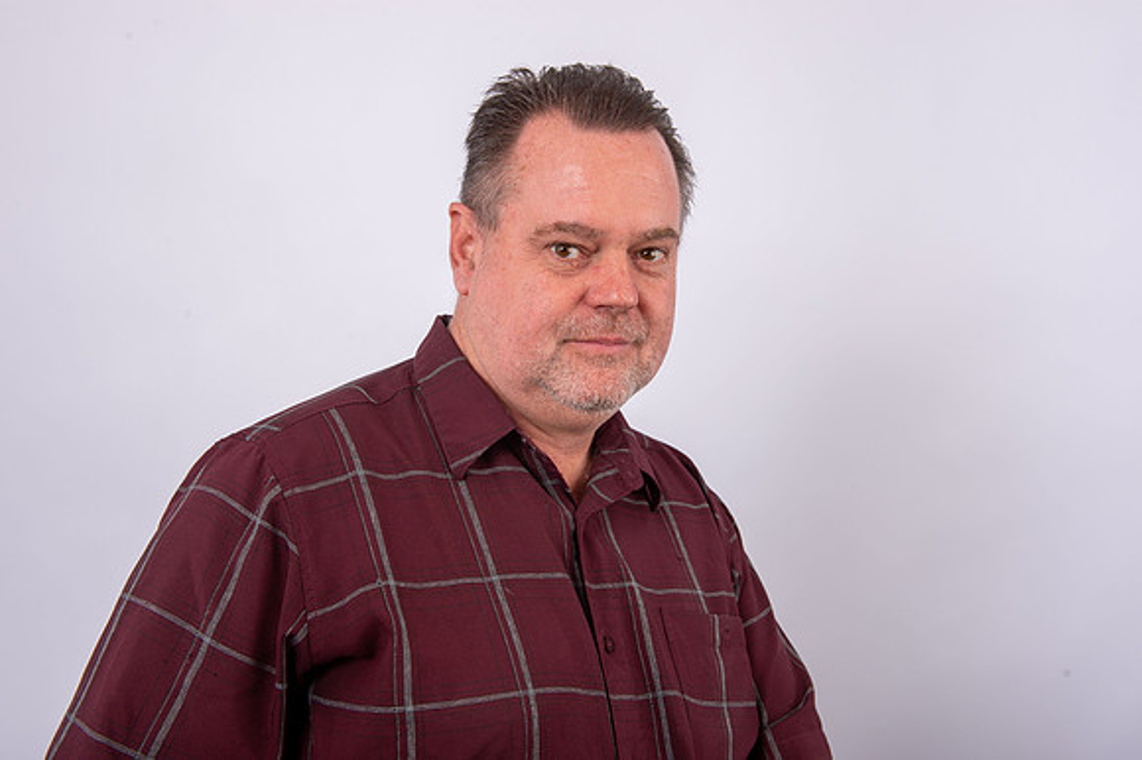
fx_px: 1268
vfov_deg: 33.4
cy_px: 380
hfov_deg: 48.5
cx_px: 571
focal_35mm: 40
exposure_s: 1/250
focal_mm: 40
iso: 125
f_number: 9
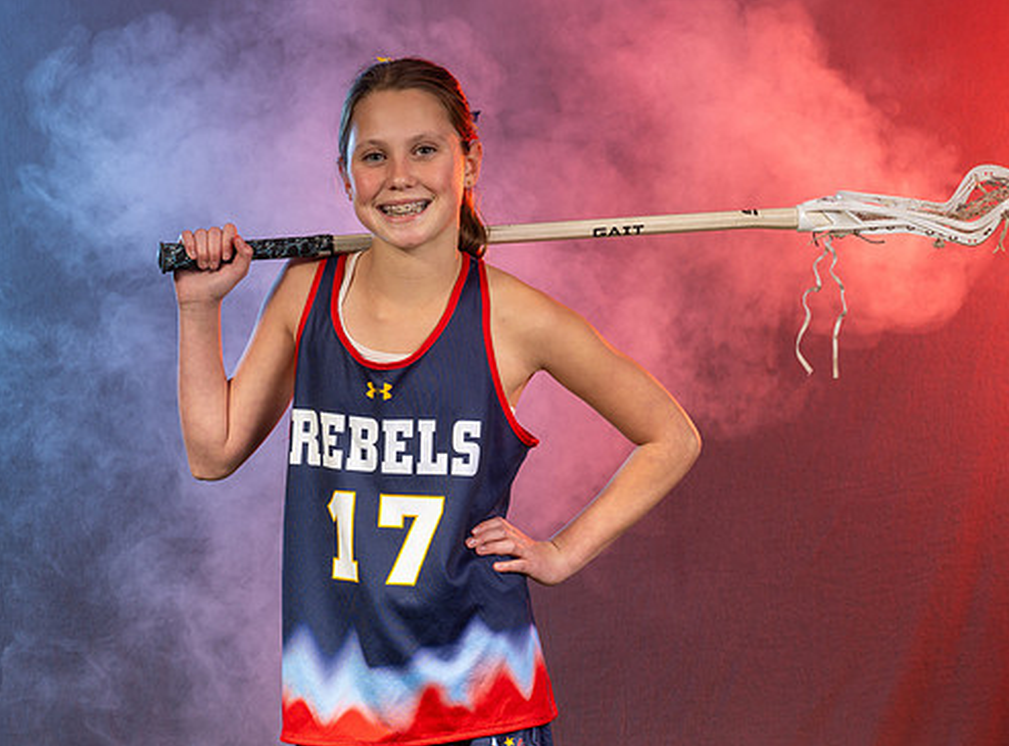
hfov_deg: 13.1
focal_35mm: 151
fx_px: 4378
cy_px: 430
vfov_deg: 9.7
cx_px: 438
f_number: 8
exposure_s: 1/200
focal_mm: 105
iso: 64
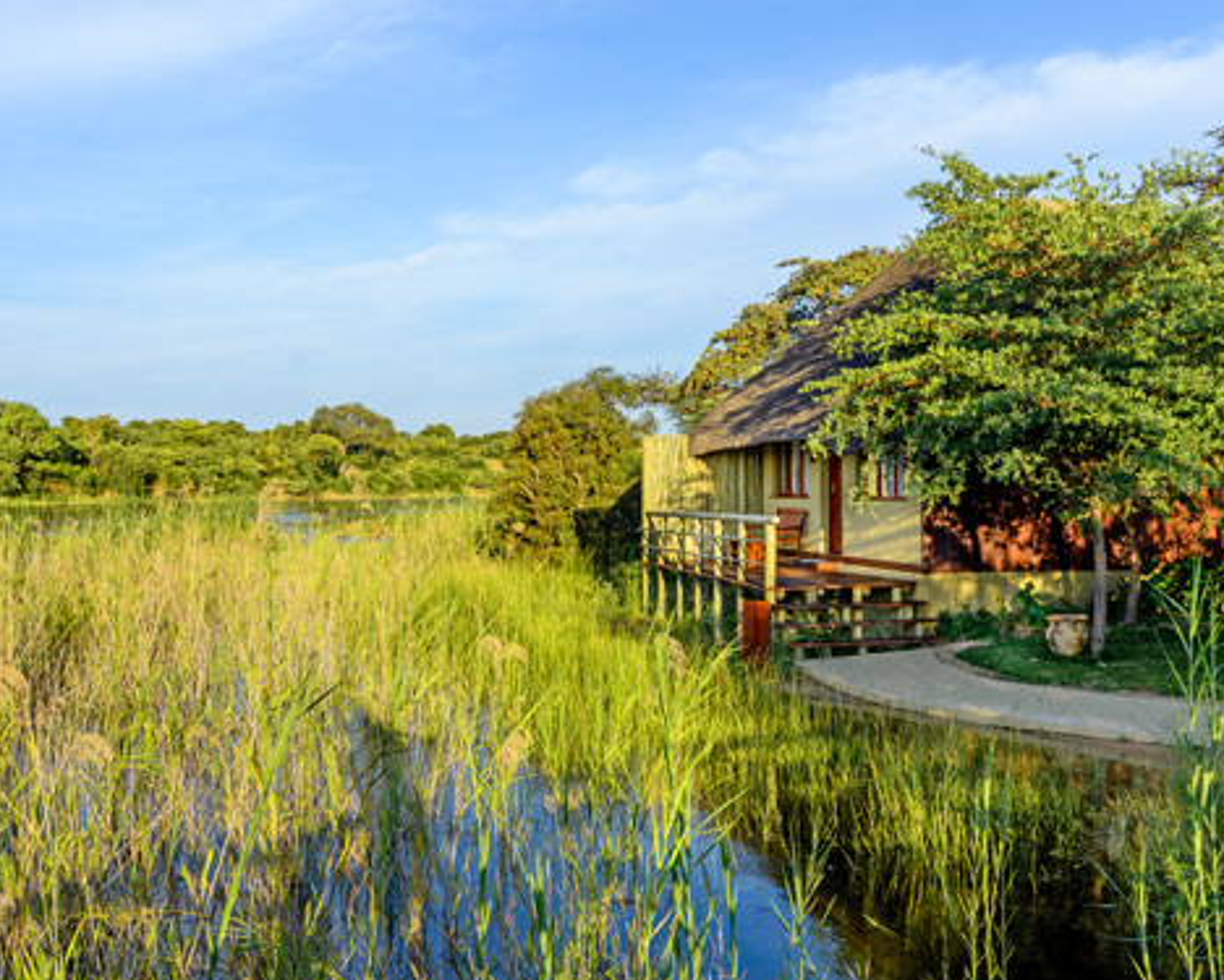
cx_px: 531
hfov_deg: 45.7
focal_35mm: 40
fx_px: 1450
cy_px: 493
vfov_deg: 37.4
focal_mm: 35
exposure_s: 1/250
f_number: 8
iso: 200
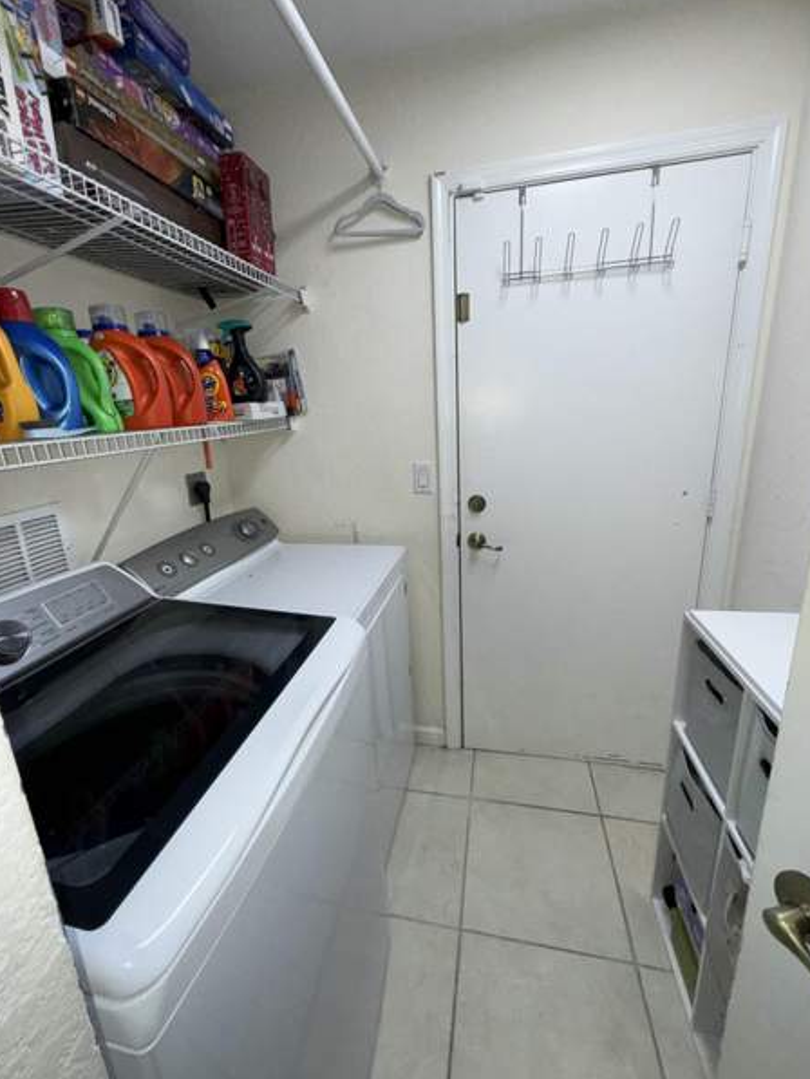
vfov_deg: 98.2
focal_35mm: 15
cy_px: 531
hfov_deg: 81.7
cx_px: 394
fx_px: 468
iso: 80
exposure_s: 1/122
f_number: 2.2
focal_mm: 2.22
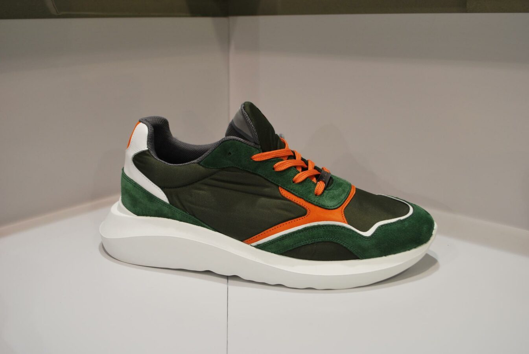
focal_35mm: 39
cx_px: 264
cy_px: 177
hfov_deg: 49.5
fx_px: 574
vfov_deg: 34.3
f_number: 4.5
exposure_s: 1/80
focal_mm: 26
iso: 200
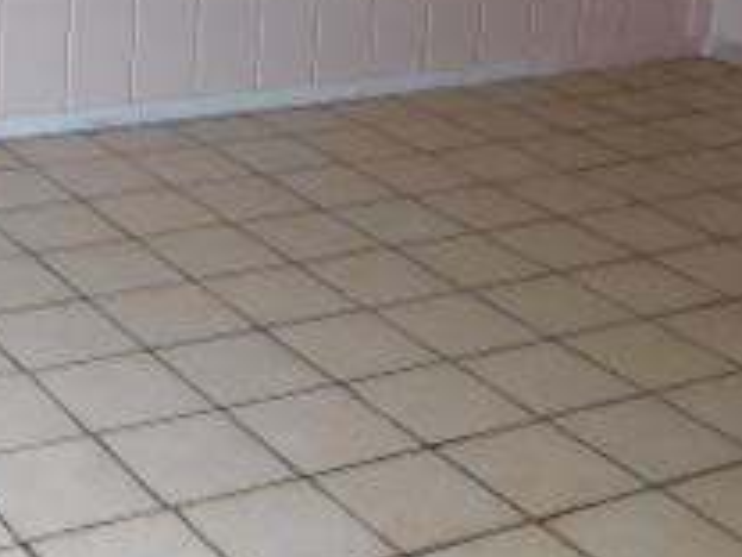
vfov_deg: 17.6
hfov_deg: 24.6
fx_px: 1651
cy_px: -225
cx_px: 64
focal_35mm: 77
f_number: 3.4
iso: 125
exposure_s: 1/50
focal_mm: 4.5
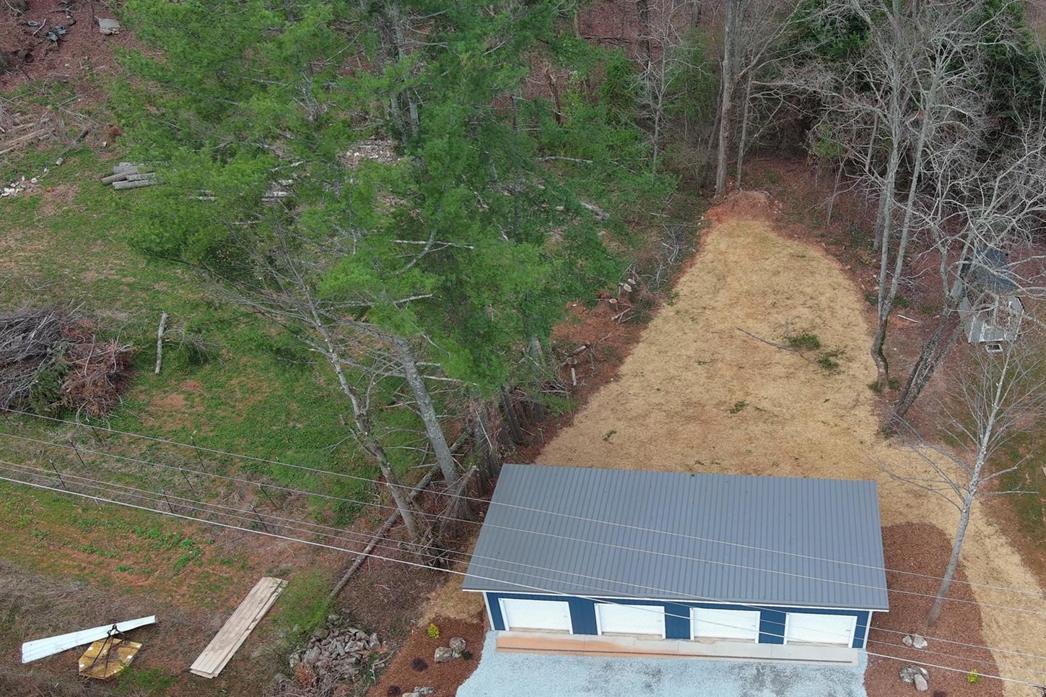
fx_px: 1191
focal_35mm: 41
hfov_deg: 46.5
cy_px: 450
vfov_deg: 32.4
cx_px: 718
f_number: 2.8
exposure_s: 1/435
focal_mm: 10.57
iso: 100
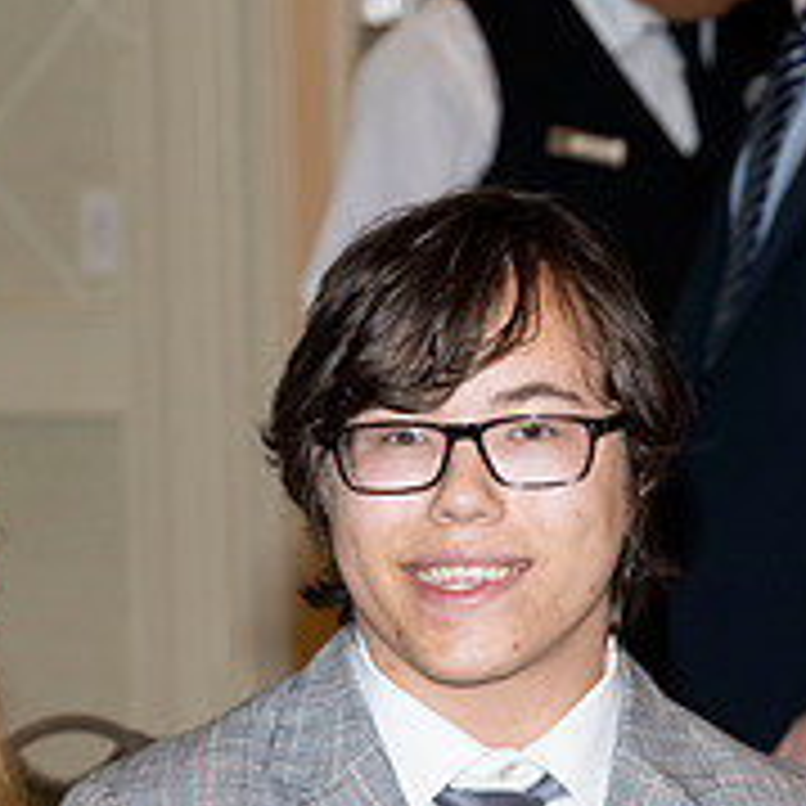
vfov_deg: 5.6
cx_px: 842
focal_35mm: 314
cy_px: 774
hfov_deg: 5.6
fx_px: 8272
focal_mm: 98
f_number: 5.6
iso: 1000
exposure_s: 1/125
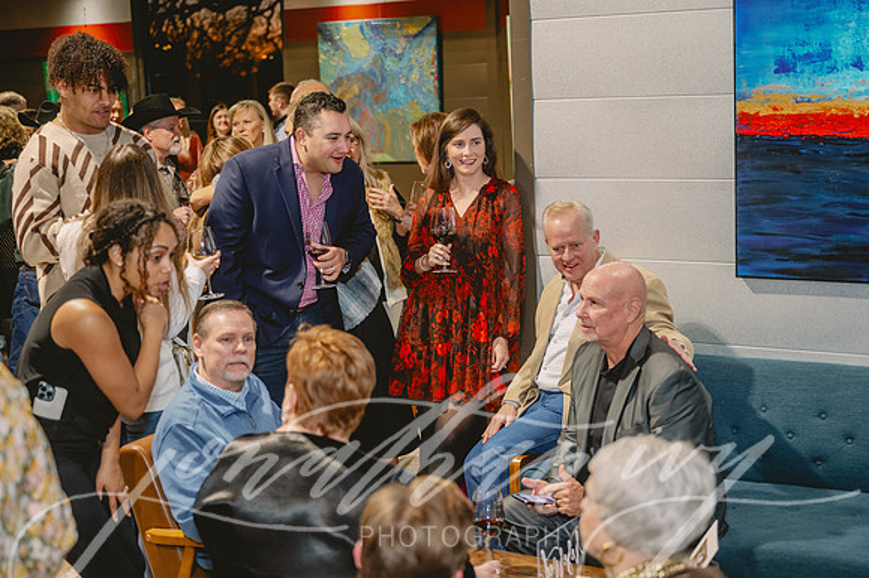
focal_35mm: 59
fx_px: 1434
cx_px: 461
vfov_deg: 22.8
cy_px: 307
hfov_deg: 33.7
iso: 1250
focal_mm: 56
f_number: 2.8
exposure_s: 1/160
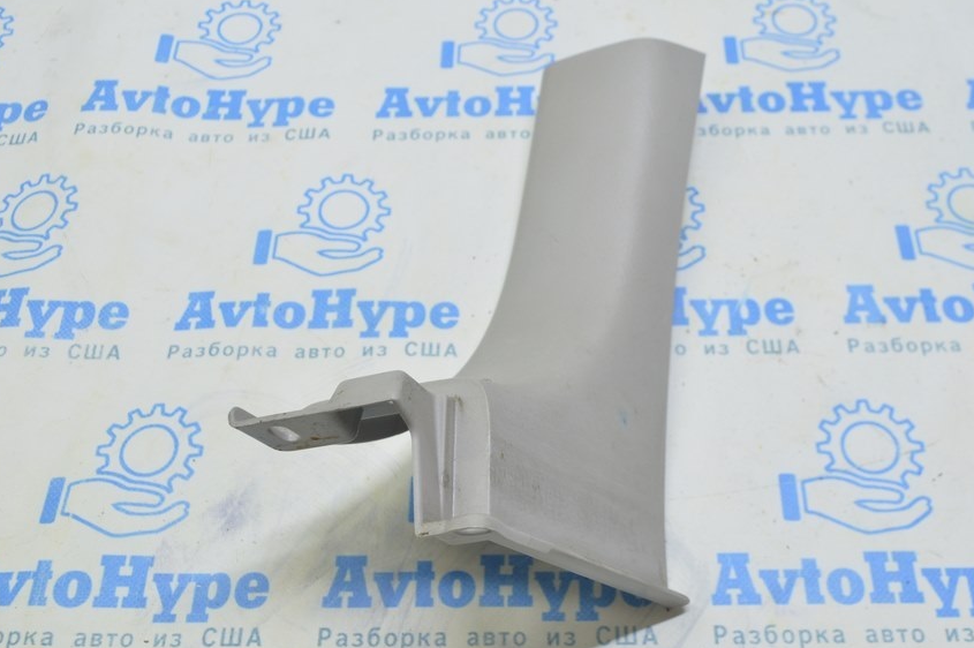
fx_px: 1081
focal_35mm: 40
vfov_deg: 33.3
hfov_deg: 48.5
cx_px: 522
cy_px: 315
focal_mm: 22
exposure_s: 1/20
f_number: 5.6
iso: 400
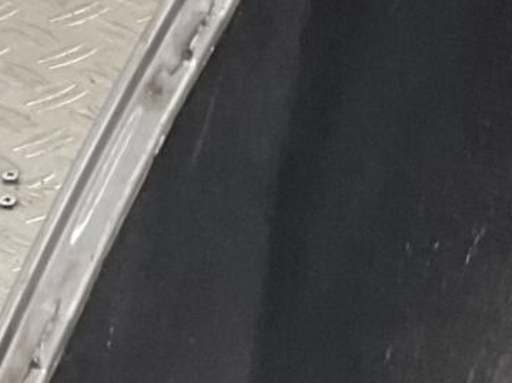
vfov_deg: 7.0
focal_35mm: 207
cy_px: 648
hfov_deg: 8.5
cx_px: 1318
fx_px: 3061
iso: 40
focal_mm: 3
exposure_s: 1/120
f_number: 1.8
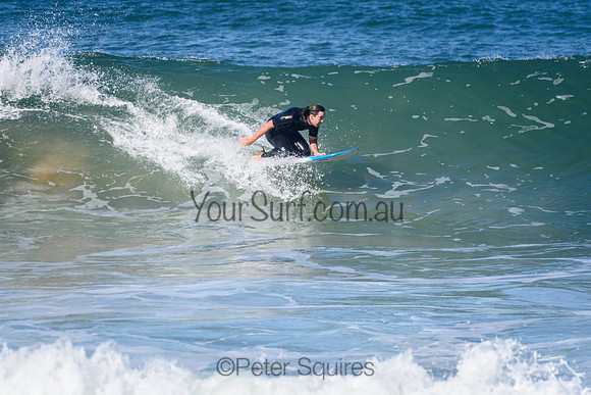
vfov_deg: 1.8
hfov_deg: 2.7
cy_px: 198
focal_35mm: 750
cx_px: 296
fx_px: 12316
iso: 720
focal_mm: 500
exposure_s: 1/4000
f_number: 5.6
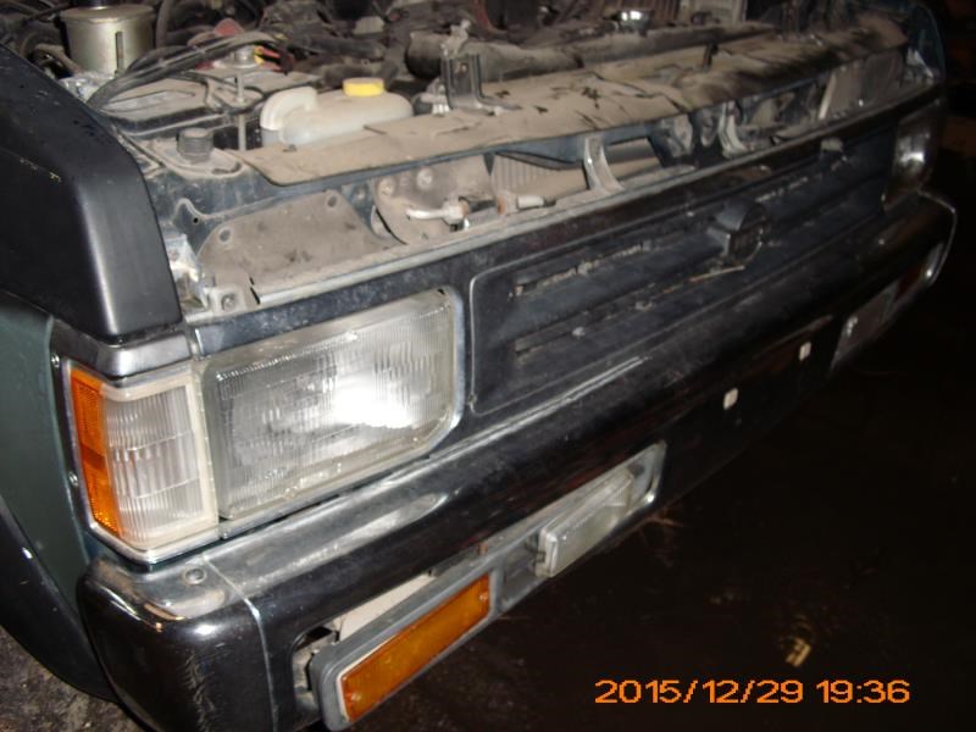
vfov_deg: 39.7
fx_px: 1015
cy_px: 366
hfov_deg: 51.4
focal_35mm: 36
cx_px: 488
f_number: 3.1
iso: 100
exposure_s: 1/60
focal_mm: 6.3
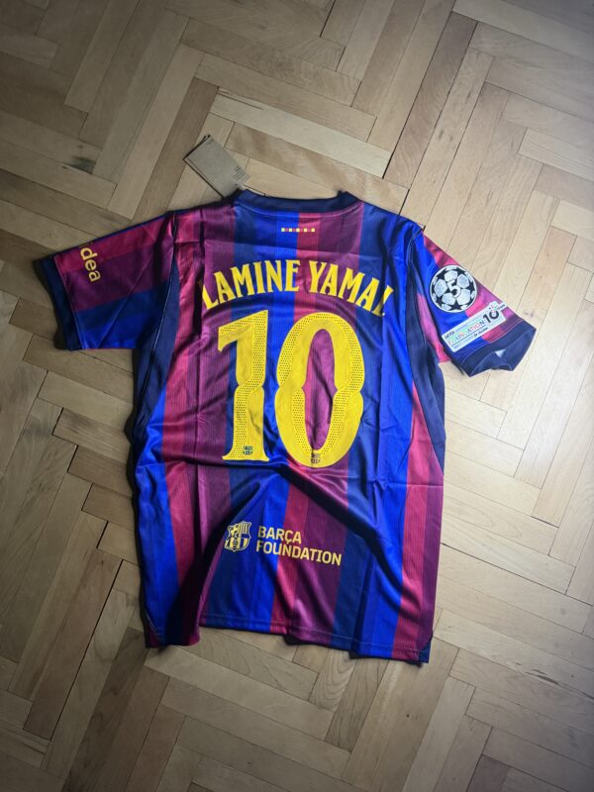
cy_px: 396
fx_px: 549
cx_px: 297
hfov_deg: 56.8
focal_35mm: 24
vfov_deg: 71.6
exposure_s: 1/53
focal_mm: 6.76
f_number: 1.78
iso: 500
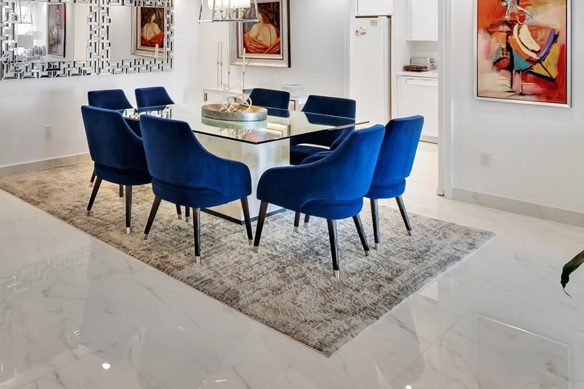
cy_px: 32
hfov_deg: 55.8
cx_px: 87
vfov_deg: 40.1
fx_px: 487
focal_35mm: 30
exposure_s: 1/30
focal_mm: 10.5
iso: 1600
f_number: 6.4
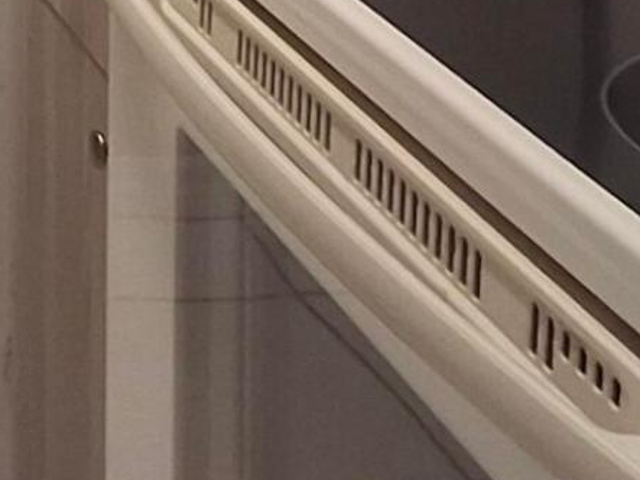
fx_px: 1922
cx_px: -387
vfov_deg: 12.2
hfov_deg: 16.7
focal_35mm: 104
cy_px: -562
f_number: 2.2
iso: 50
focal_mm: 1.64
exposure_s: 1/40
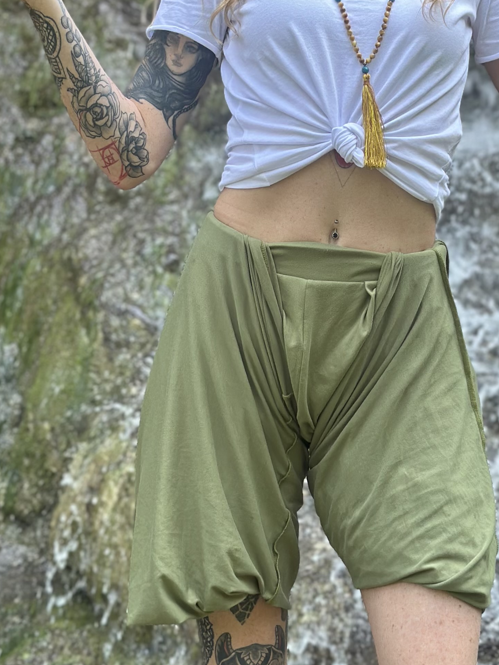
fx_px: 1921
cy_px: 131
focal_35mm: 100
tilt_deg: +3.9
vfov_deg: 19.4
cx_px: 362
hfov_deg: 14.7
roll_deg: -0.3
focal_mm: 6.86
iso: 80
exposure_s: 1/234
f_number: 1.78
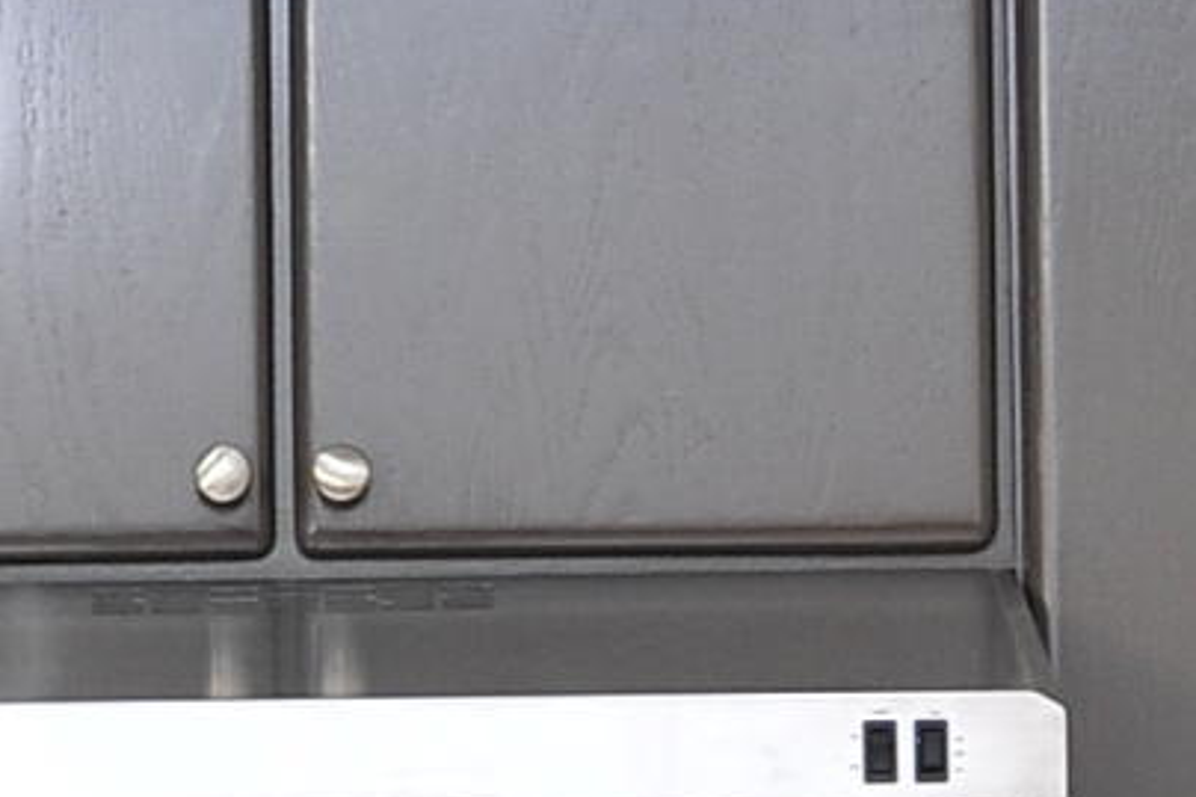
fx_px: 5911
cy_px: 1188
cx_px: 104
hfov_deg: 11.5
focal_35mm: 178
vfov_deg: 7.6
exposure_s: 1/30
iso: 500
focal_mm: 24
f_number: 6.3
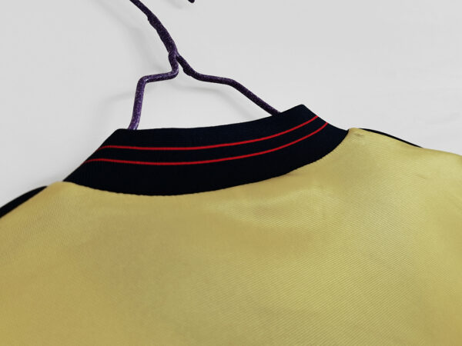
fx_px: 400
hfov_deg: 60.0
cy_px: 173
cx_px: 231
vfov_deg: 46.8
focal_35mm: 30
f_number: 1.8
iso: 50
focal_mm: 5.58
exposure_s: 1/100
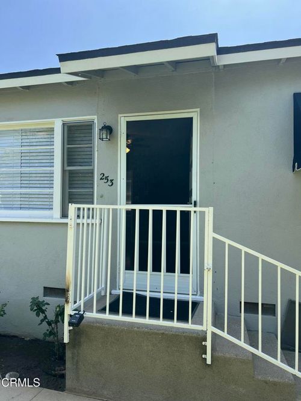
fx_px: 302
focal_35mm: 26
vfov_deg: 67.3
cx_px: 150
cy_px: 200
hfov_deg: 53.0
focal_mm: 5.7
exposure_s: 1/957
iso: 50
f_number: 1.5
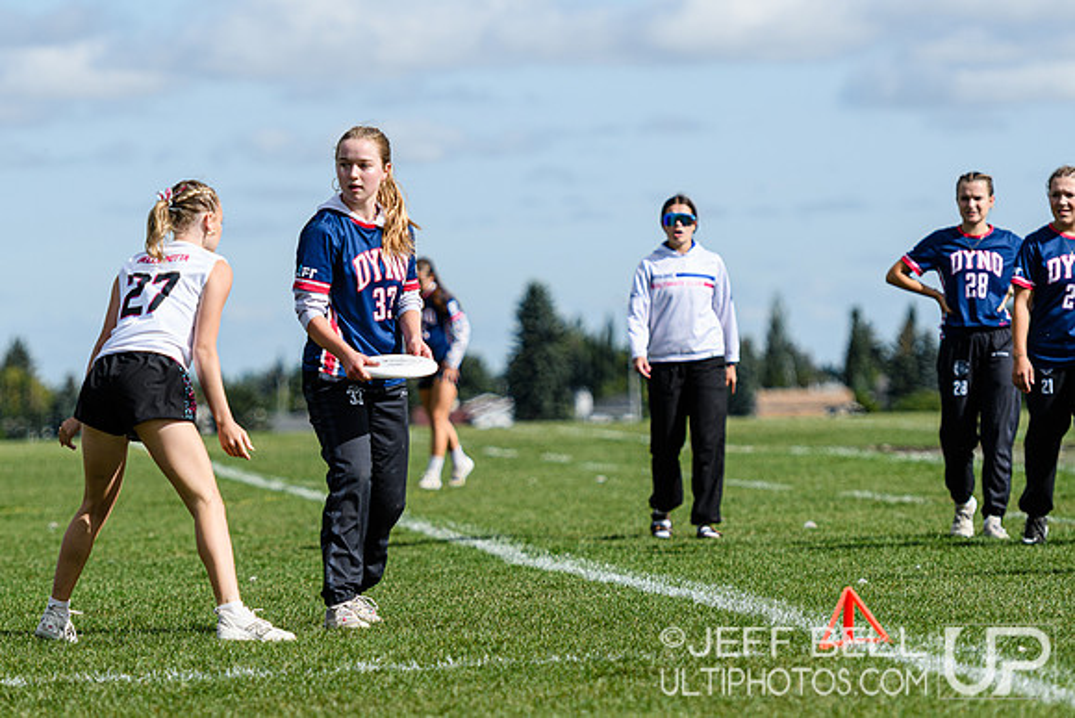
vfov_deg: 5.1
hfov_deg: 7.6
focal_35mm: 272
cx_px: 403
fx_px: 8118
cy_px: 269
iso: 100
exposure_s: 1/2000
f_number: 3.2
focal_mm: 145
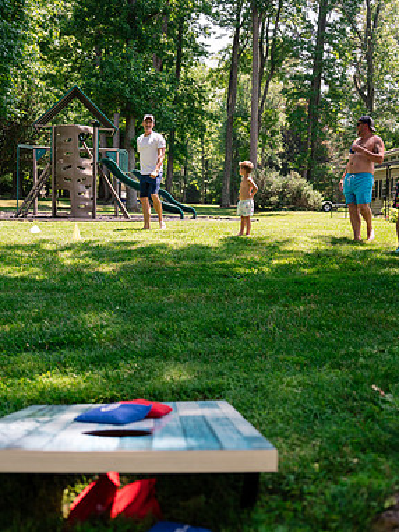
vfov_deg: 45.8
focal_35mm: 41
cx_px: 247
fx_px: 630
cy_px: 263
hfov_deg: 35.0
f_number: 2.8
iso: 400
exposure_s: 1/2500
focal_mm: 28
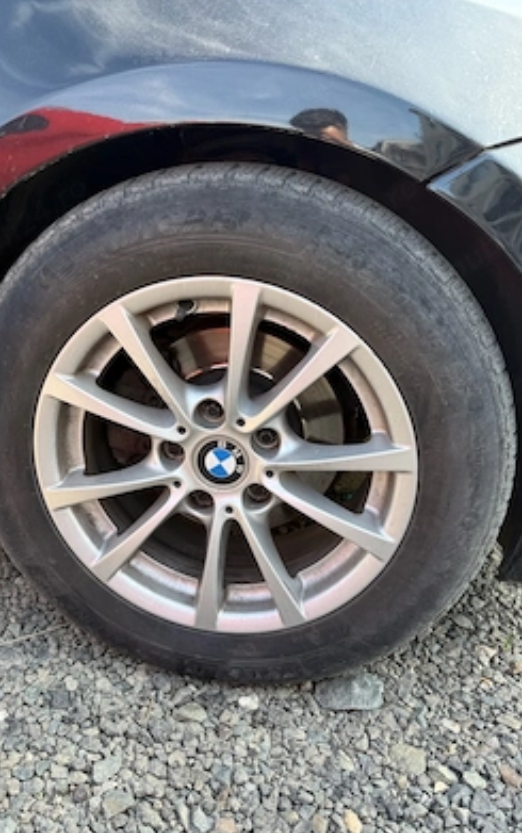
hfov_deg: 47.5
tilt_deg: -21.0
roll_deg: -6.3
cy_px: 422
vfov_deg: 70.4
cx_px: 226
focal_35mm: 26
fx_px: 591
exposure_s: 1/399
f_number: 1.78
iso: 80
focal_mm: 6.76
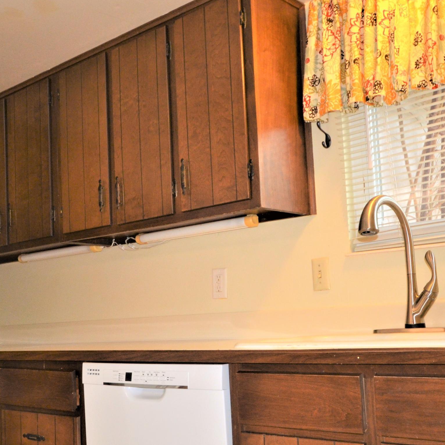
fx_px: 654
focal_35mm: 45
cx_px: 203
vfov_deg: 37.4
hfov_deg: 37.5
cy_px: 270
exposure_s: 1/60
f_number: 5.6
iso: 800
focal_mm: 18
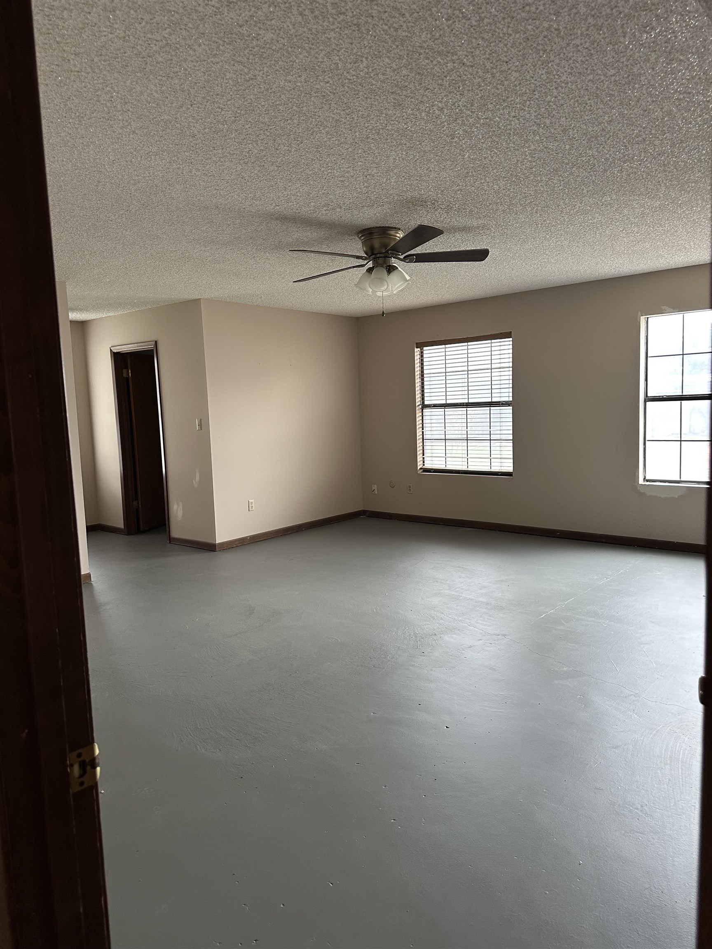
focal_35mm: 24
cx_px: 356
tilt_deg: -5.6
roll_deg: +0.8
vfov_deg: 71.6
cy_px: 474
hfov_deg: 56.8
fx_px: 658
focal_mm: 6.86
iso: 250
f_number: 1.78
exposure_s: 1/60
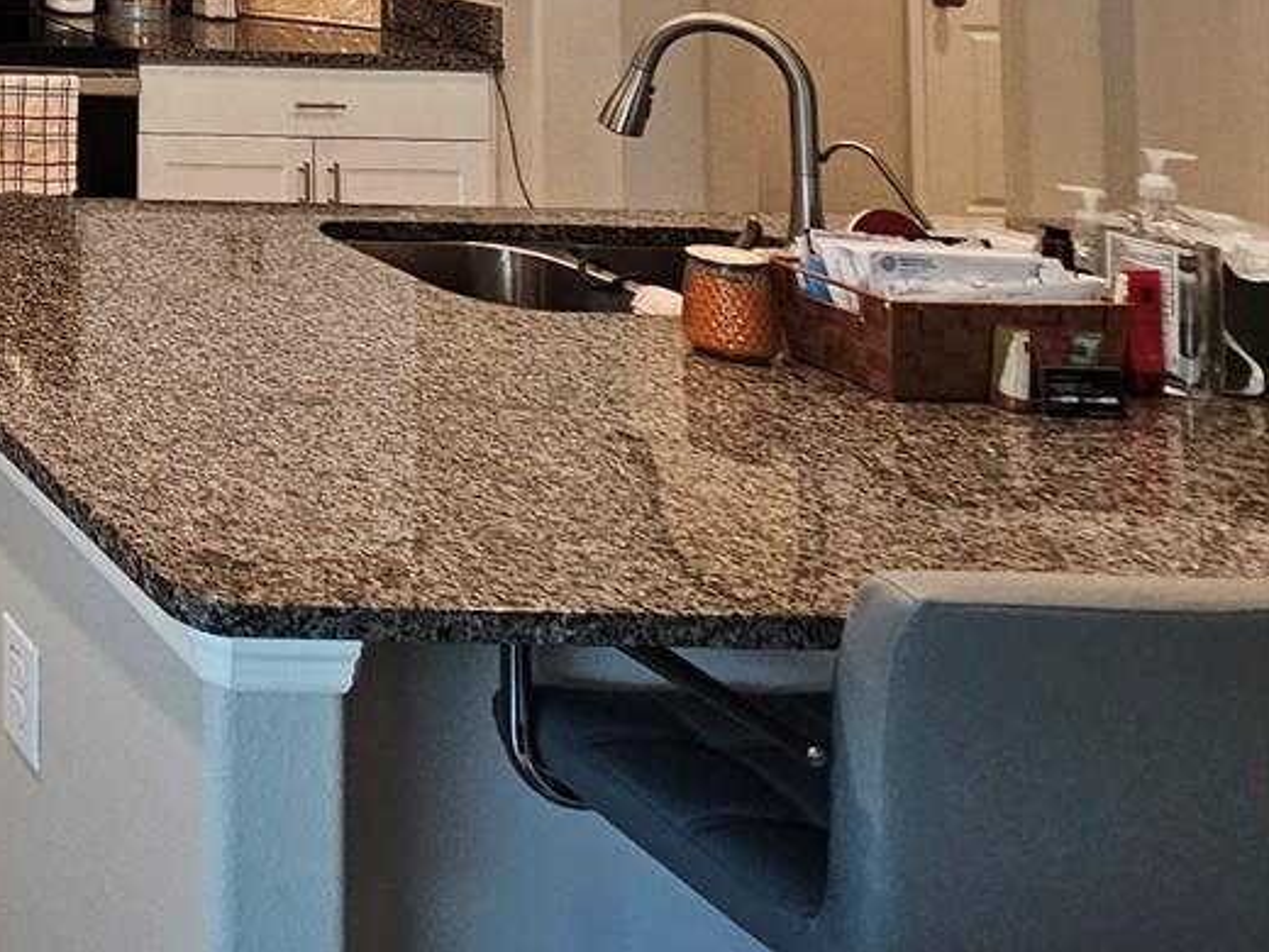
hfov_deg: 28.2
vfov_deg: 28.1
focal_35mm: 40
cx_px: -676
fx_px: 1466
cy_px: -354
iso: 200
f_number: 2.2
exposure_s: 1/60
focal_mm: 2.2
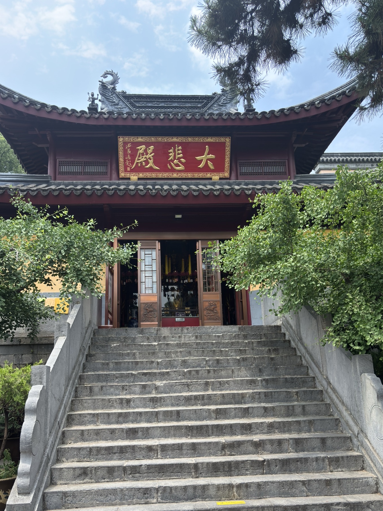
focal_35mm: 29
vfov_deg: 61.5
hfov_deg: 48.2
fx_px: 428
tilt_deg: +11.0
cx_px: 189
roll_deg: +2.9
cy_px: 284
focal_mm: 5.96
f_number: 1.6
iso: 50
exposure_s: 1/1178
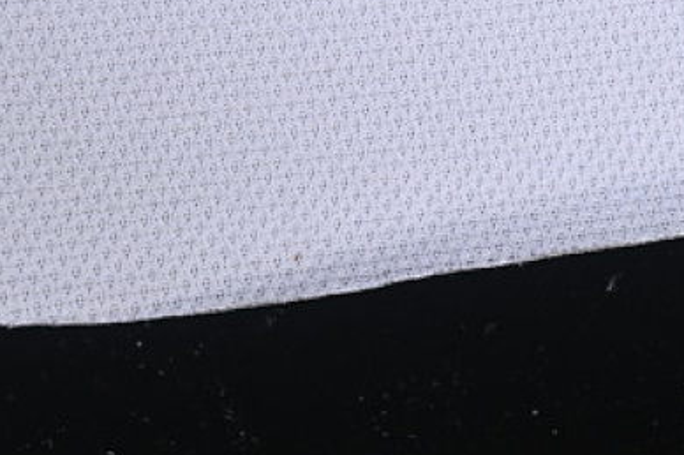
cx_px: 414
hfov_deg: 9.9
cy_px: -55
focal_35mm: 209
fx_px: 3968
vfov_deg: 6.5
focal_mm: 50
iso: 160
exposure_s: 1/60
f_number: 7.1
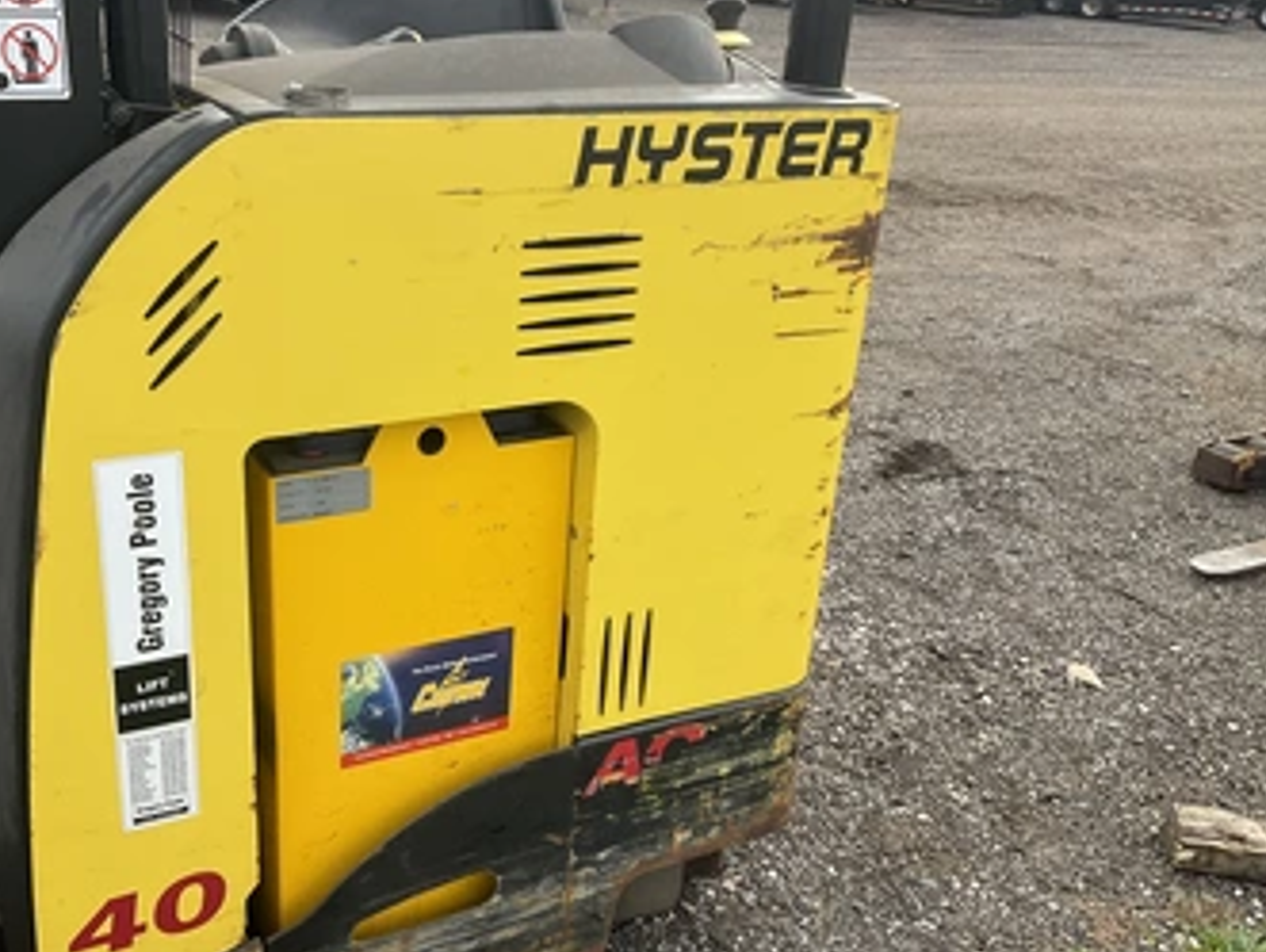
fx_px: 1281
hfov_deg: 52.4
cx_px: 543
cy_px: 463
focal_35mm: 35
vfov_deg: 40.8
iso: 25
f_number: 1.8
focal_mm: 3
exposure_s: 1/473
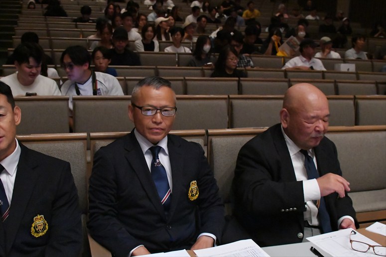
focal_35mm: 42
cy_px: 128
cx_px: 193
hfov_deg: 46.4
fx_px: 450
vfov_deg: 31.9
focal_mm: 28
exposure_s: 1/400
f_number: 5.6
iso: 16000
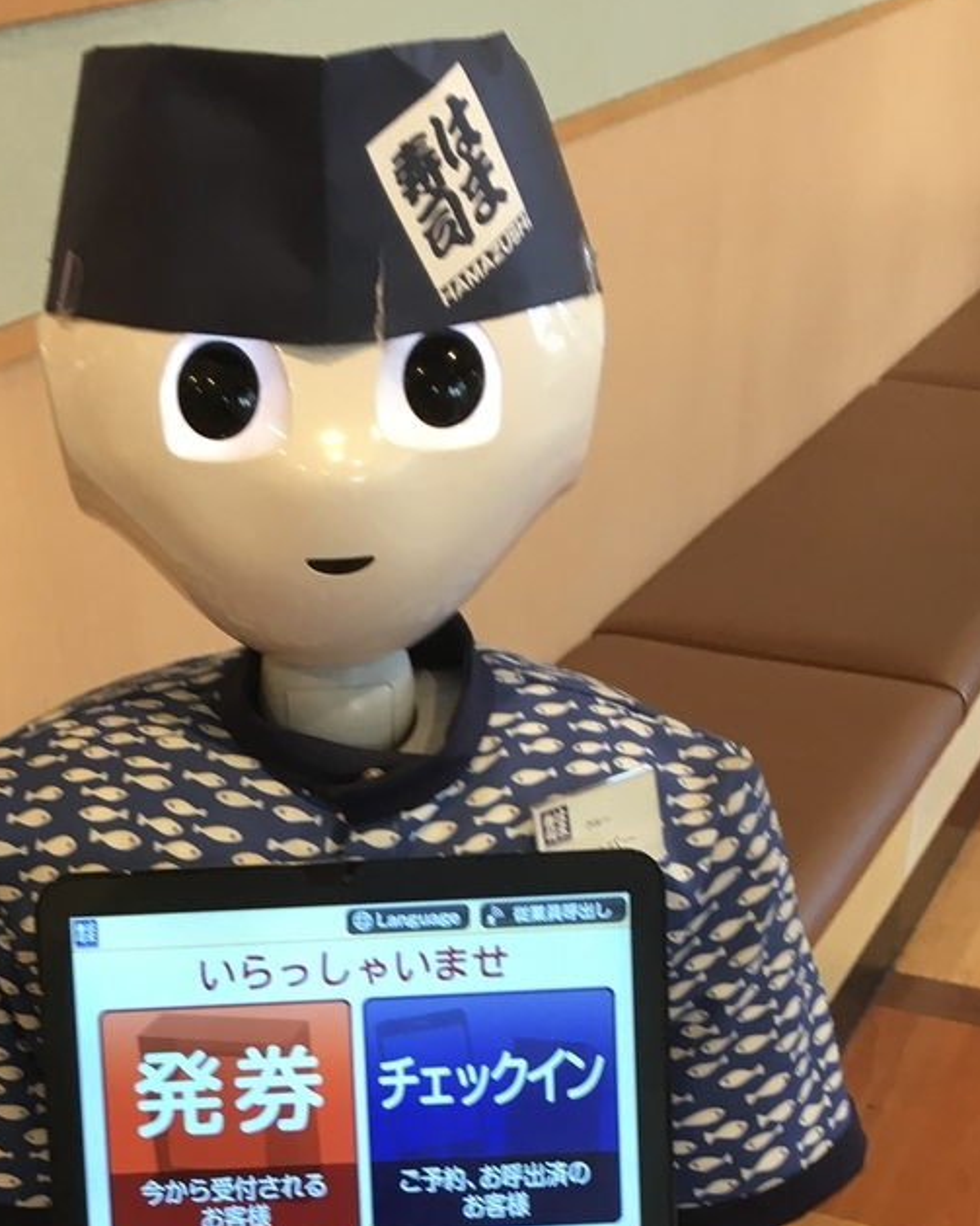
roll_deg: +3.9
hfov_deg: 27.9
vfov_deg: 32.9
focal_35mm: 54
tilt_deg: -32.4
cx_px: 306
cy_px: 1115
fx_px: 1958
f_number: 2.2
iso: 50
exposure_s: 1/30
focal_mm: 4.15
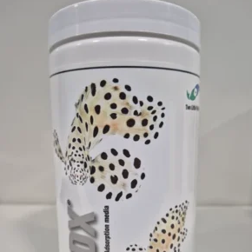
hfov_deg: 57.3
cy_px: 158
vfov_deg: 56.6
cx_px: 129
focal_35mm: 28
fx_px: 231
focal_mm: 5.4
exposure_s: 1/100
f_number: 1.8
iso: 100
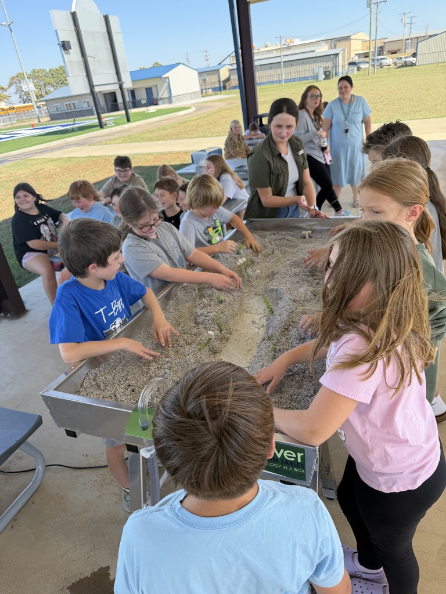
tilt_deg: -27.3
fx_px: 412
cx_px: 223
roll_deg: +7.3
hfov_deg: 56.8
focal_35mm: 24
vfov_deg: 71.6
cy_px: 297
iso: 100
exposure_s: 1/1314
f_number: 1.78
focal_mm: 6.76
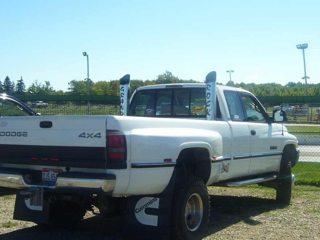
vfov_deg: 25.7
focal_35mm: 57
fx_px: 527
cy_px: 120
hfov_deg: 33.8
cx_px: 160
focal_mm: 9.4
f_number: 5.6
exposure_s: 1/350
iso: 80
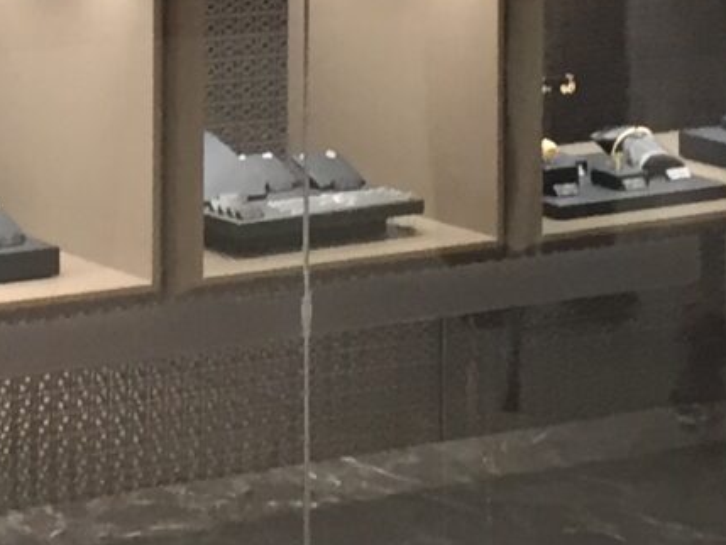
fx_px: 3629
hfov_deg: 11.3
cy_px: -616
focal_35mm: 173
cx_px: -90
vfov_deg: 8.1
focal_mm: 4.15
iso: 100
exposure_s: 1/30
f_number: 2.2
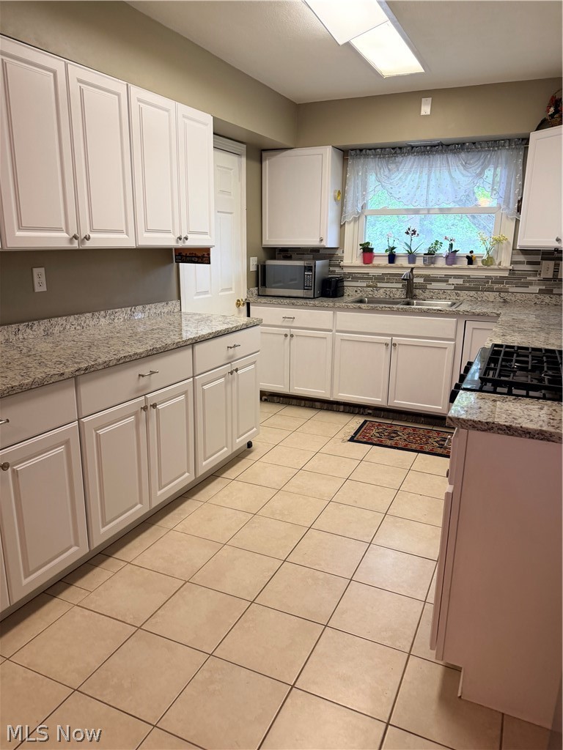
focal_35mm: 24
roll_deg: -0.2
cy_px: 375
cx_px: 282
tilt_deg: -13.9
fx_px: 520
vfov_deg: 71.6
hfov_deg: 56.8
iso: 200
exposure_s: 1/120
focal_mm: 6.76
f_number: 1.78
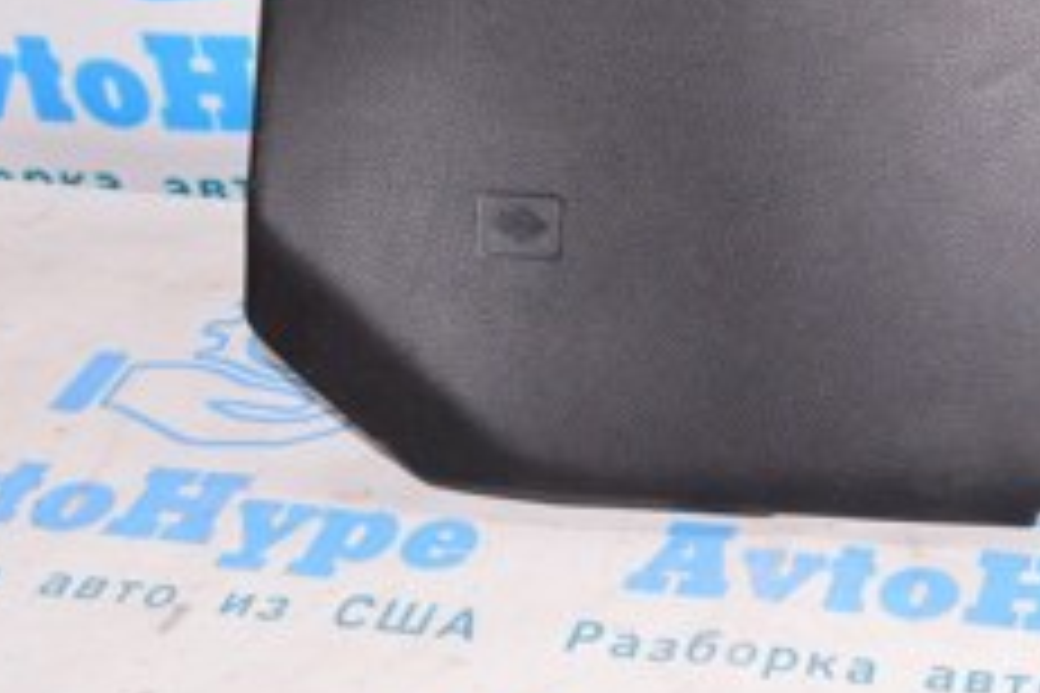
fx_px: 2398
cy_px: 200
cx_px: 1157
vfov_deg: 16.4
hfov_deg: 23.0
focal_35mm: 83
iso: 1600
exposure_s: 1/160
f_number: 8
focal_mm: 20
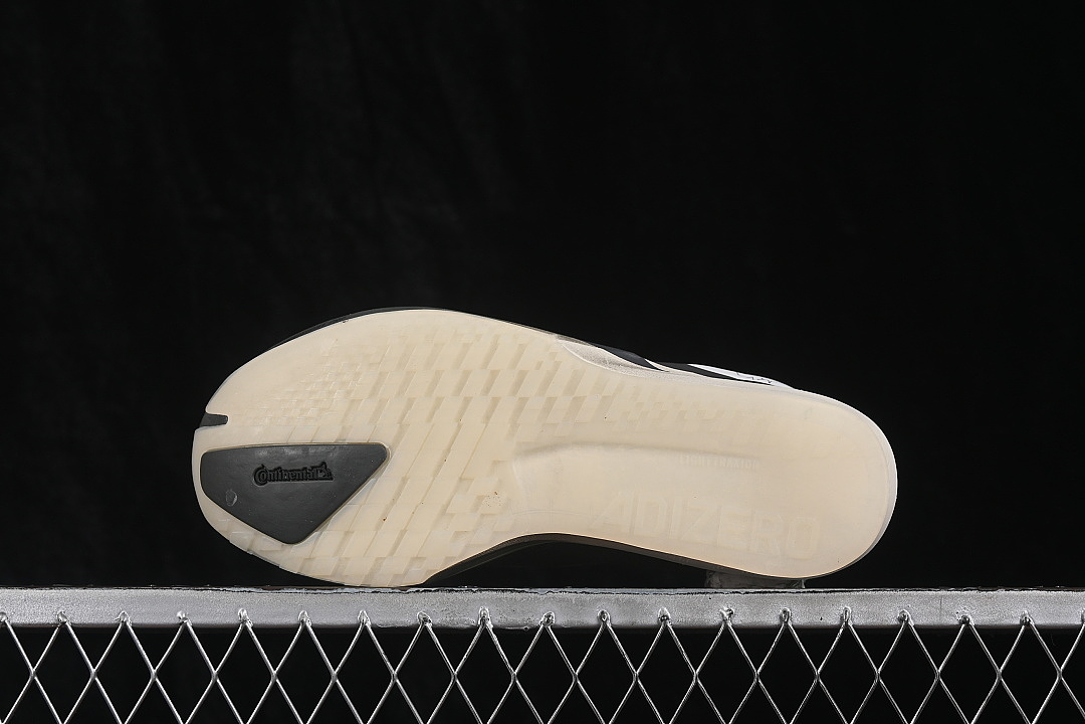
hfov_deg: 27.0
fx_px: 2260
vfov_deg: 18.2
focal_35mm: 75
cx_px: 542
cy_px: 362
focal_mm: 50
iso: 160
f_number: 8
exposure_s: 1/80
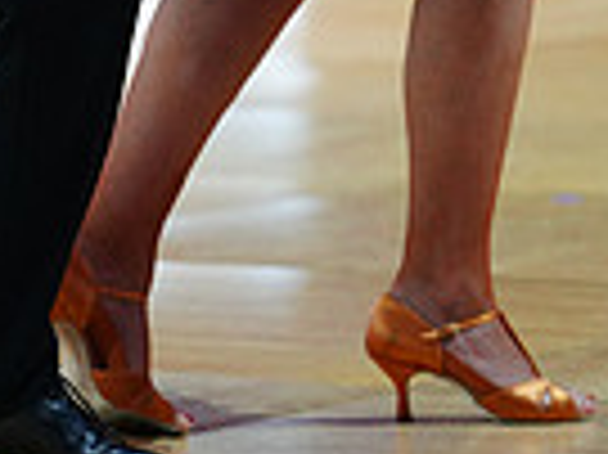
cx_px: -56
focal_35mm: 475
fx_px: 8336
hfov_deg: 4.2
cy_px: -562
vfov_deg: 3.1
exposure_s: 1/400
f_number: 2.8
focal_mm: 115
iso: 1250
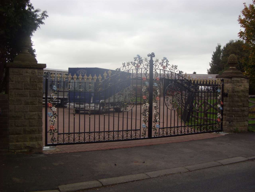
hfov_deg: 49.0
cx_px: 128
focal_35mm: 38
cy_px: 96
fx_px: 280
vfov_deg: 37.7
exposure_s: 1/80
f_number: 2.8
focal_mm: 6.3
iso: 50
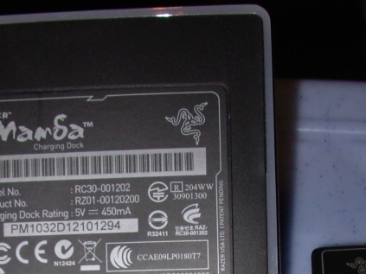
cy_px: 358
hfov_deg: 21.3
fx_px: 972
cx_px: 202
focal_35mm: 92
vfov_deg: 15.3
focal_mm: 6.3
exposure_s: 1/32
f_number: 4.9
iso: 50
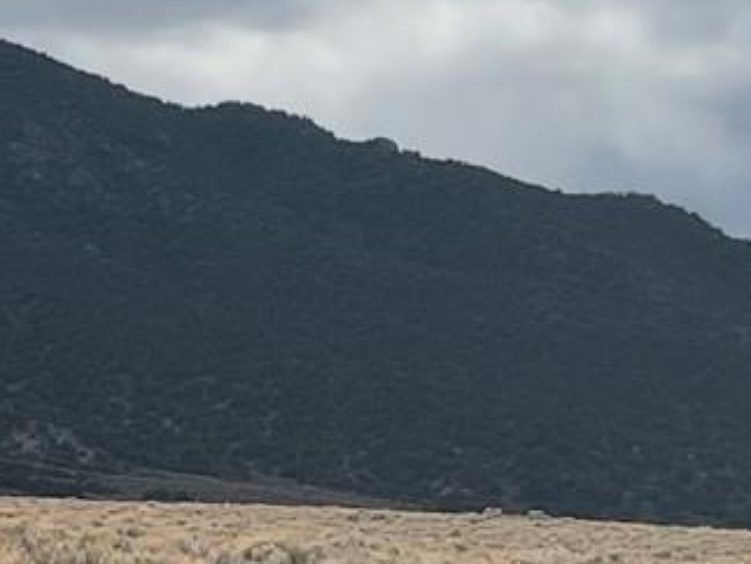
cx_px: -301
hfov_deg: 13.1
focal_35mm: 144
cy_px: 473
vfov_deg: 10.3
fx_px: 3126
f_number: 1.8
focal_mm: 3
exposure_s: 1/3534
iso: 16
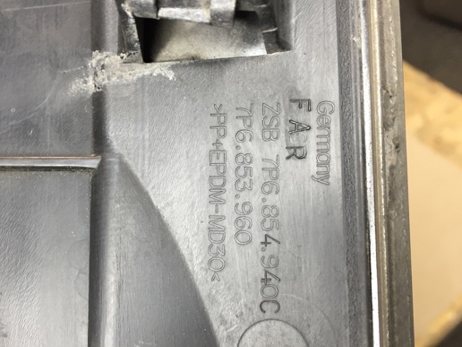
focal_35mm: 36
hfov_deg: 51.2
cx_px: 201
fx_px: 480
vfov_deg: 39.5
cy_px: 212
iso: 64
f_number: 2.2
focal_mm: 4.15
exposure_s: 1/30
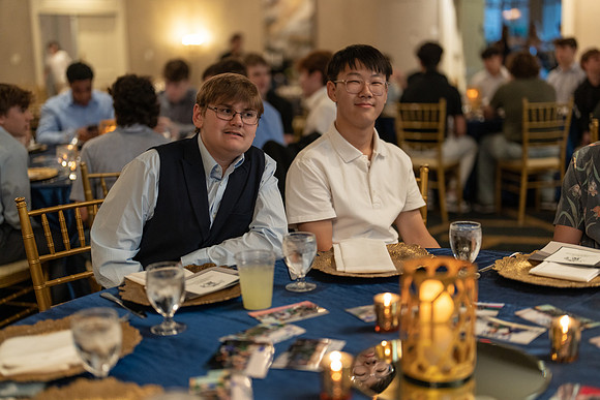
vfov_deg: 27.0
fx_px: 833
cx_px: 300
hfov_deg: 39.6
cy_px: 200
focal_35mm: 50
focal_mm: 50
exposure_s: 1/320
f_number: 1.2
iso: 1250
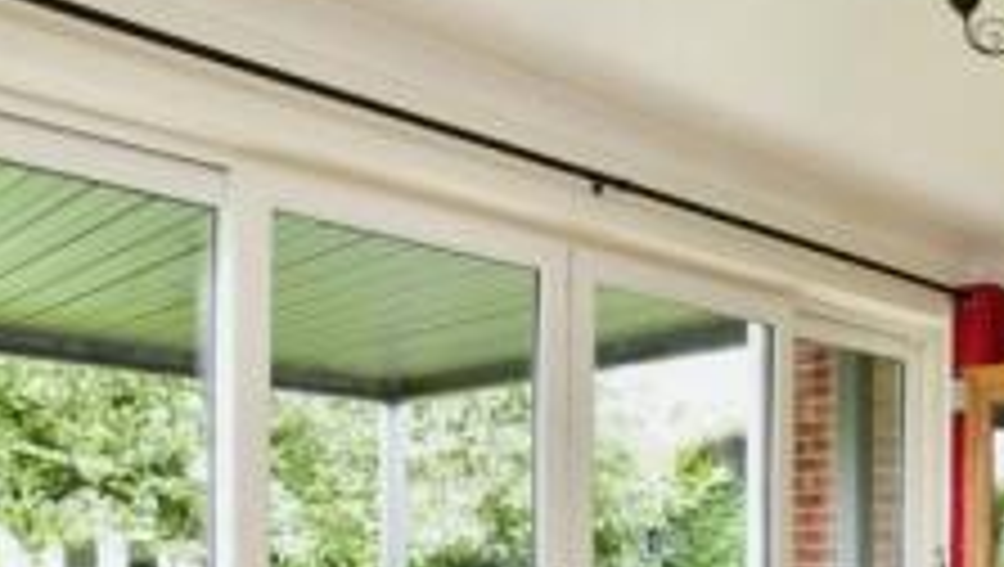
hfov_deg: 42.1
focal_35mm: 43
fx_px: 1146
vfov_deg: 26.4
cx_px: 961
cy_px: 556
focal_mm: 14
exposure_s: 1/10
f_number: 8
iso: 320
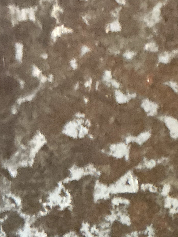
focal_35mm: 125
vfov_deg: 14.5
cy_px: 379
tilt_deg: -78.6
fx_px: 856
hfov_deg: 11.4
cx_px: 266
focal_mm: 3
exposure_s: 1/30
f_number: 1.8
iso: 500
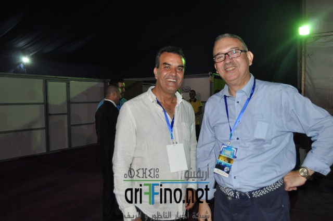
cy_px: 110
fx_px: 277
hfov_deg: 62.0
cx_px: 166
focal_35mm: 30
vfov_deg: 43.5
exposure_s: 1/60
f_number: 3.5
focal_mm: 20
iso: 800
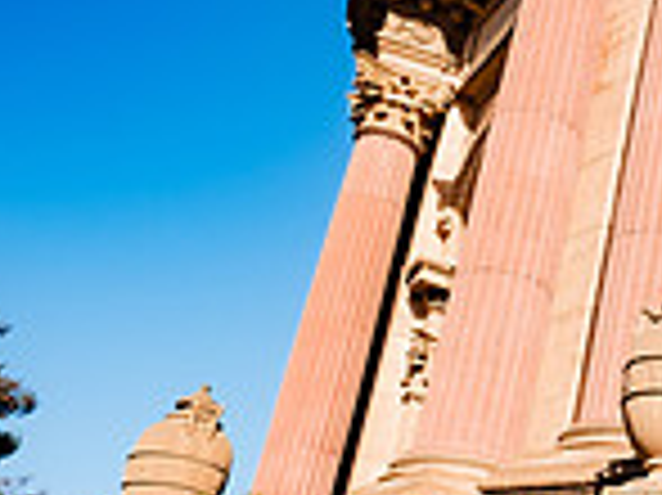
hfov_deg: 24.3
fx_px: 1089
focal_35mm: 57
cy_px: 425
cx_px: 1054
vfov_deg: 25.0
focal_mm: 10
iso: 160
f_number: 8
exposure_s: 1/250
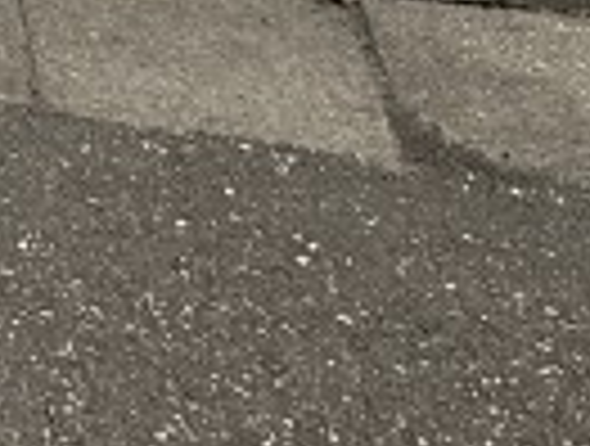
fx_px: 3196
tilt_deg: -14.8
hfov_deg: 8.5
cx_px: -1275
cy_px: -987
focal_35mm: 187
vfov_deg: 7.0
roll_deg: +0.5
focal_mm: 6.86
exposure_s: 1/13699
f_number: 1.78
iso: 80
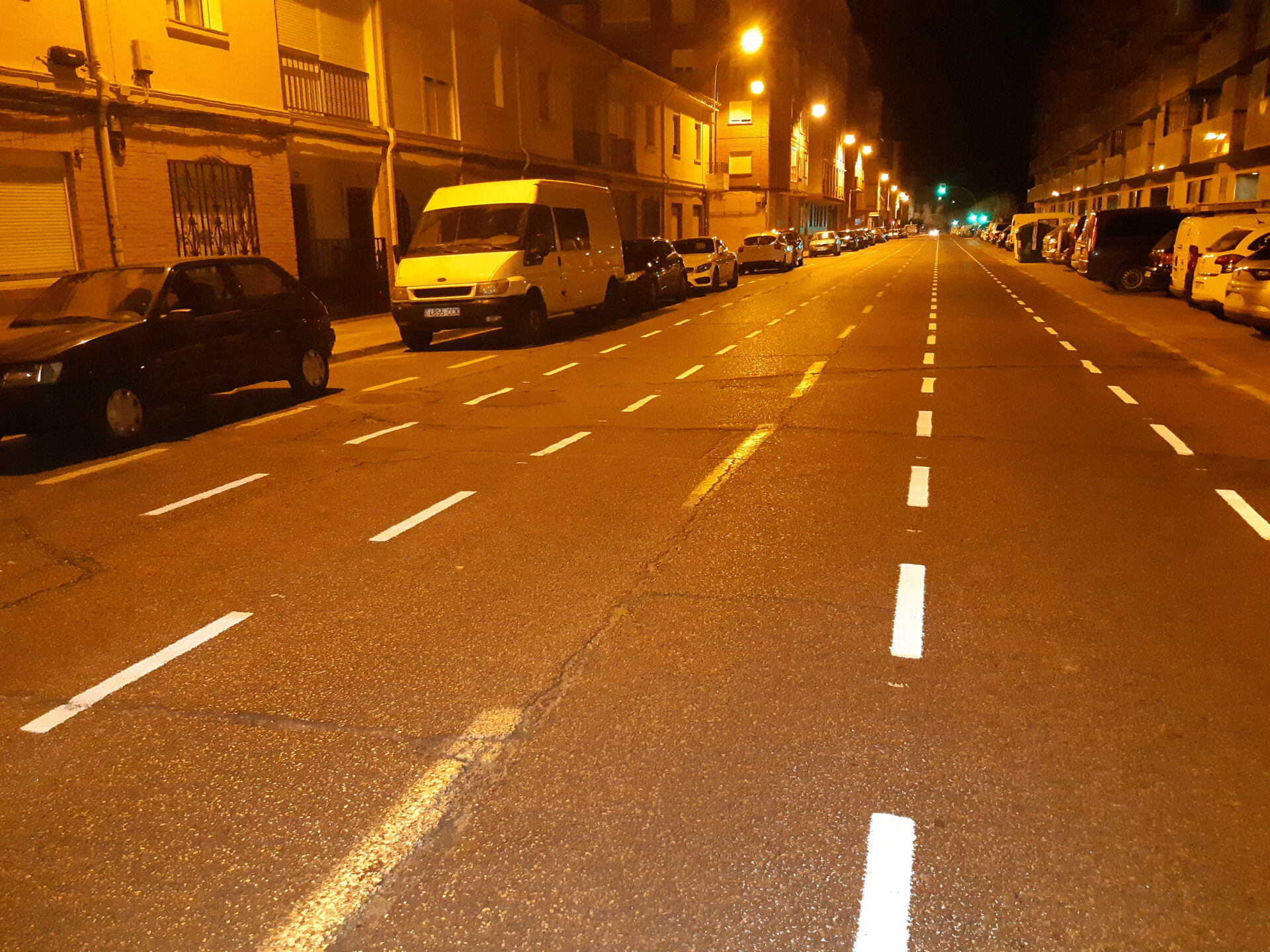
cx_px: 635
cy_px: 476
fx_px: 954
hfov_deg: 67.3
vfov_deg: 53.1
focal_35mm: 26
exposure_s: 1/20
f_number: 1.7
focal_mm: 3.93
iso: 640
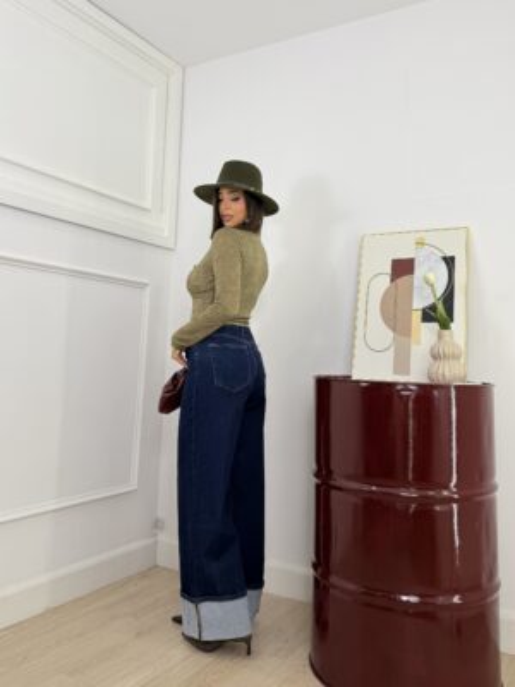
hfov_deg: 56.8
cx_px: 258
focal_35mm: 24
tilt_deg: +8.6
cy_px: 344
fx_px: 476
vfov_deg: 71.6
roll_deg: -2.0
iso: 80
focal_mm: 6.76
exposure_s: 1/327
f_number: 1.78
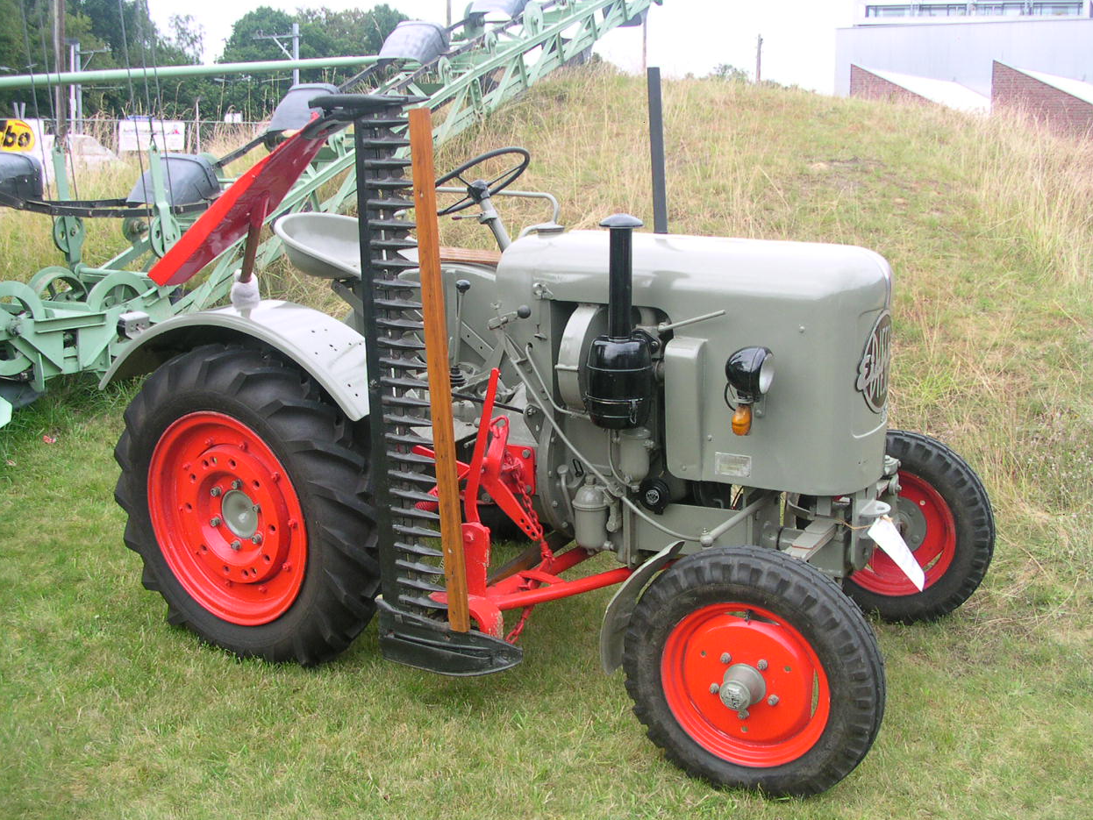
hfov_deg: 49.0
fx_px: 1200
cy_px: 408
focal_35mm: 38
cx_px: 554
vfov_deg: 37.7
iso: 100
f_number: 2.7
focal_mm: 5.6
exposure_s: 1/163
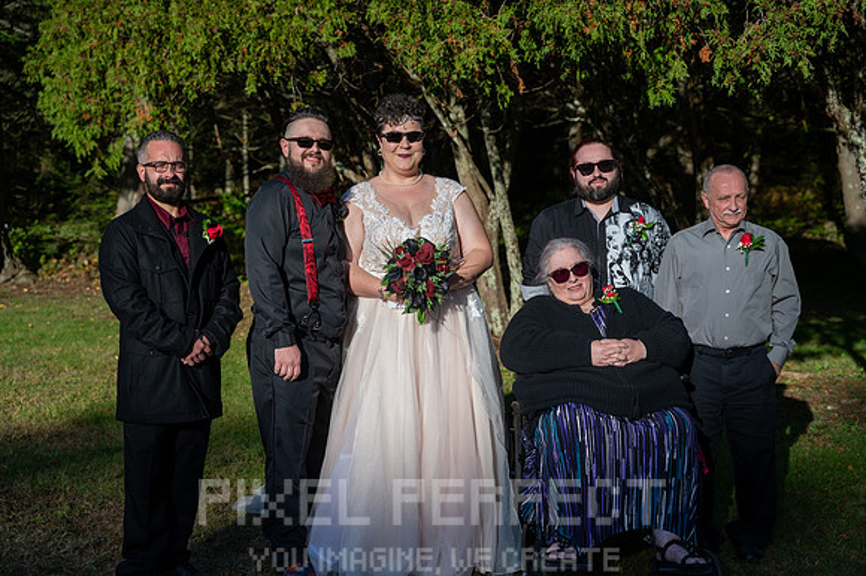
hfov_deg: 35.1
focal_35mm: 57
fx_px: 1370
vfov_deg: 23.8
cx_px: 433
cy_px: 288
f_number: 4
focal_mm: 57
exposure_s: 1/8000
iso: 800
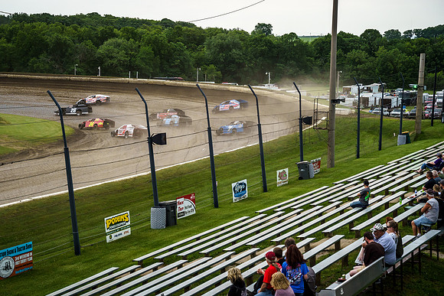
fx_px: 984
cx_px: 193
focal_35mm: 80
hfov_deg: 25.4
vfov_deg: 17.1
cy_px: 135
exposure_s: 1/1600
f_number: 4.5
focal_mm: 70
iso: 1600
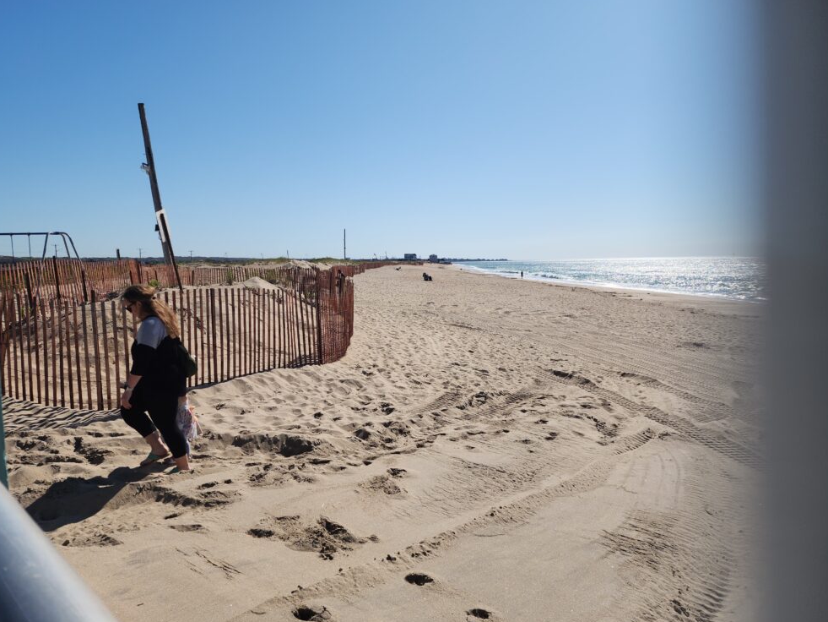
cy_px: 320
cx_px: 408
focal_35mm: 24
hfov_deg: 71.6
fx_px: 574
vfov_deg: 56.8
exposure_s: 1/2240
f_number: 1.8
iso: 12
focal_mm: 6.4
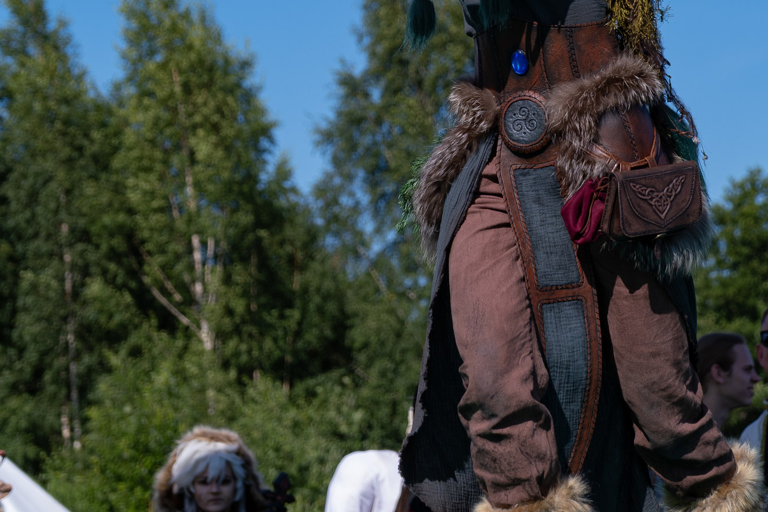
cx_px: 550
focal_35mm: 195
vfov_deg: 7.0
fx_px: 4160
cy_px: -22
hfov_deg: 10.5
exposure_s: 1/1600
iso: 160
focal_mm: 55
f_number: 4
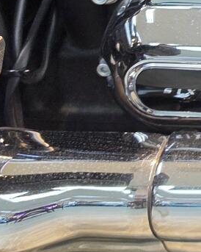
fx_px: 975
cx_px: 584
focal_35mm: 131
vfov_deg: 13.4
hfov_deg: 9.5
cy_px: -176
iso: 160
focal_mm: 6.5
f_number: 1.4
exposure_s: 1/120
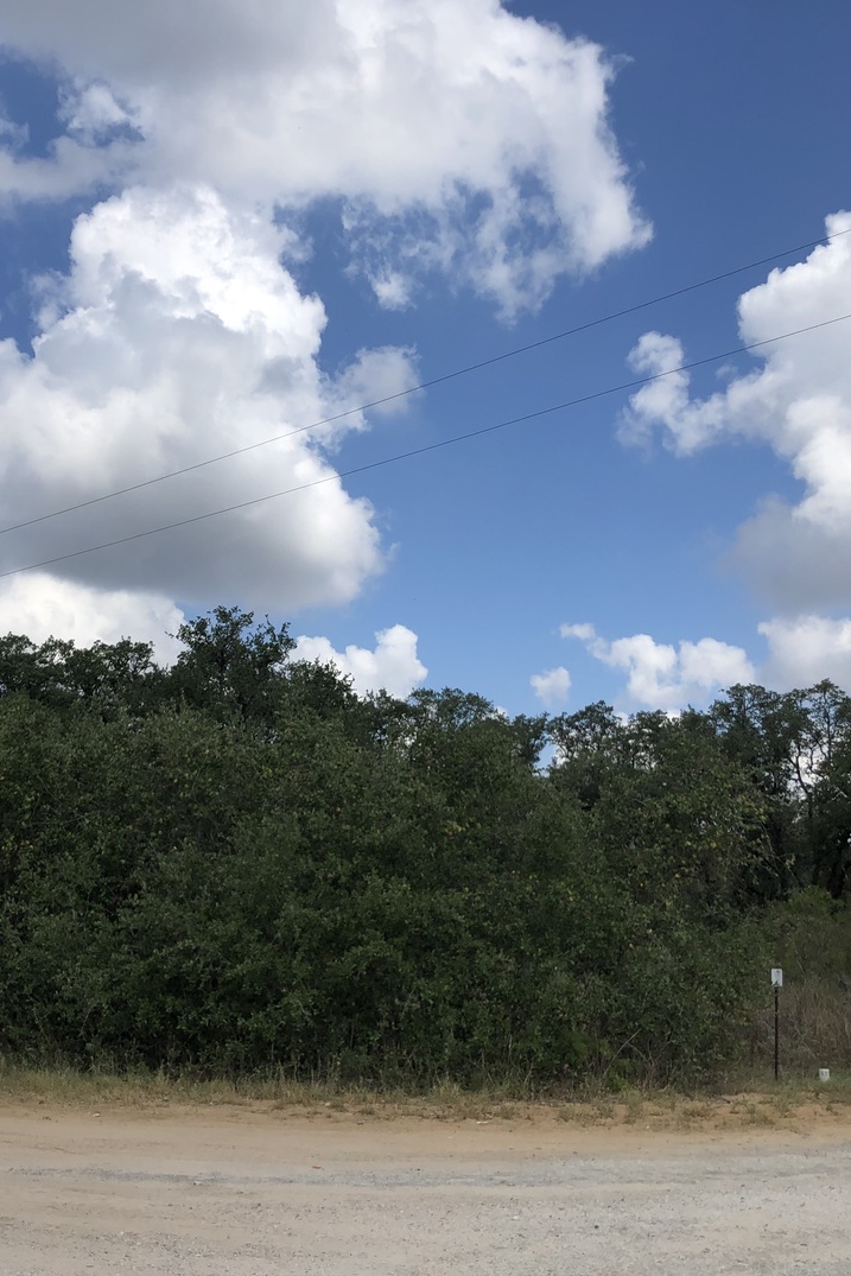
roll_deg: -1.1
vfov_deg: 49.5
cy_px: 637
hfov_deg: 34.1
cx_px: 325
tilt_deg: +12.9
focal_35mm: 39
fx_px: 1382
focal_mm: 4
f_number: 1.8
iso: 20
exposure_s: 1/2825
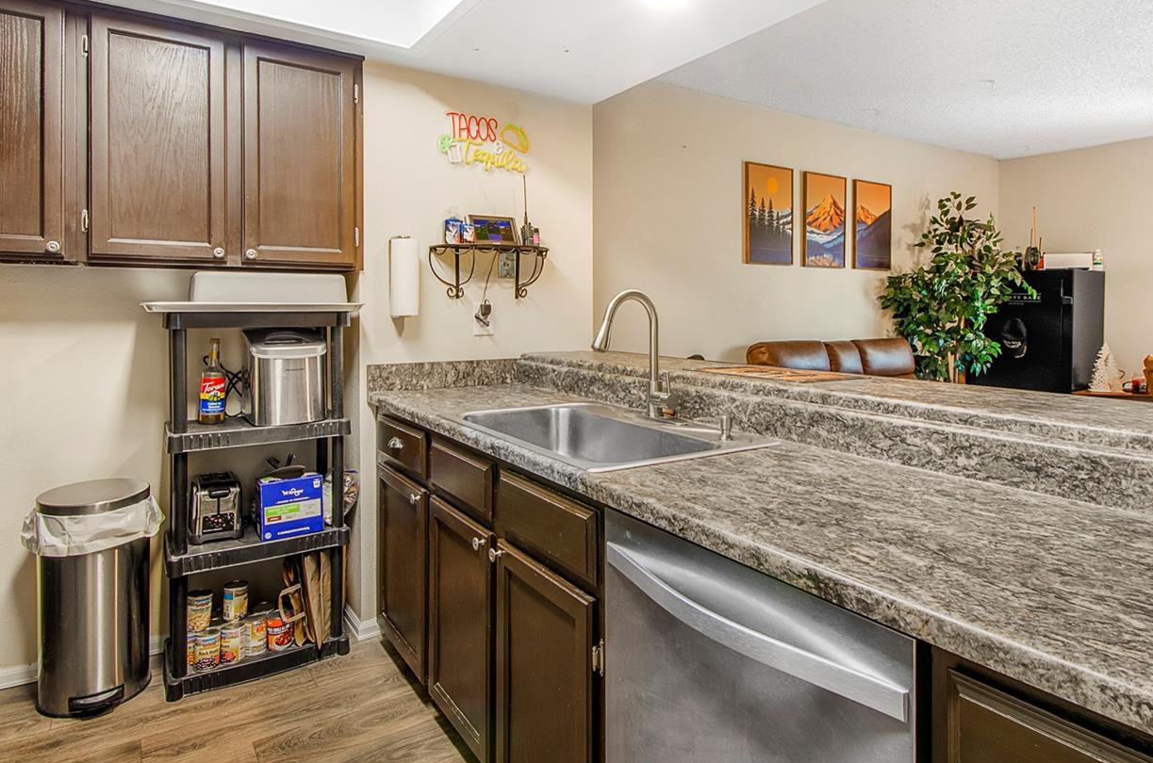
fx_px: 639
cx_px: 572
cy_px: 288
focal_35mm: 20
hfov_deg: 84.1
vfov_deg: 60.9
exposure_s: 1/2
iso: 320
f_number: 13
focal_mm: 10
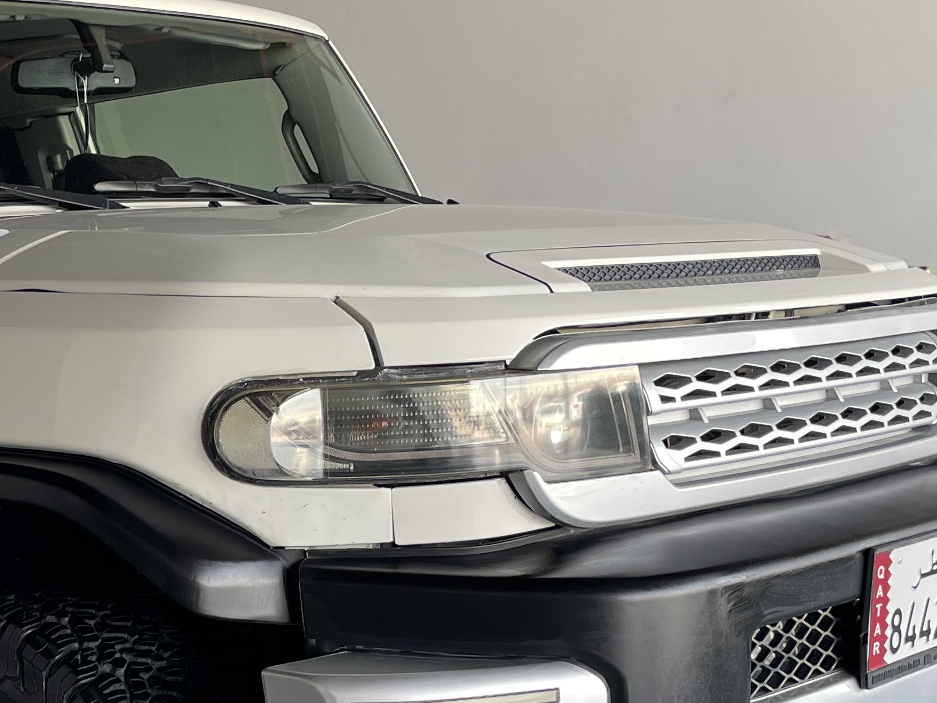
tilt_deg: -7.3
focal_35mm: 63
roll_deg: +3.5
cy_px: 499
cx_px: 104
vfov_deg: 23.1
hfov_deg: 29.5
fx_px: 1705
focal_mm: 4.2
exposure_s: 1/121
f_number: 1.6
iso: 64
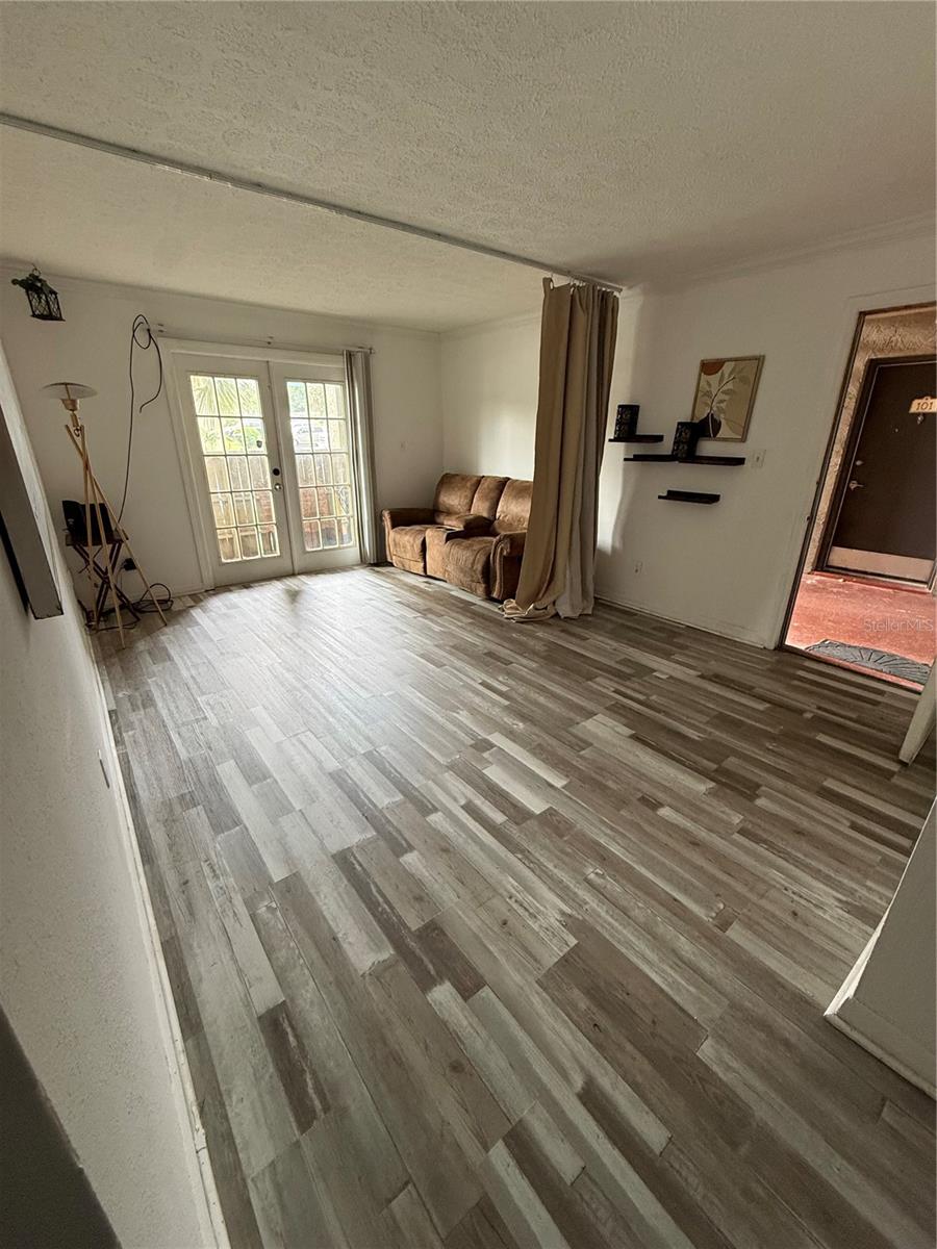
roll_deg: -0.7
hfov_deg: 85.7
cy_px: 624
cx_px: 468
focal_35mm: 14
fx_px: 505
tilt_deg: -20.2
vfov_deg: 102.1
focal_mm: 2.22
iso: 400
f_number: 2.2
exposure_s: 1/73
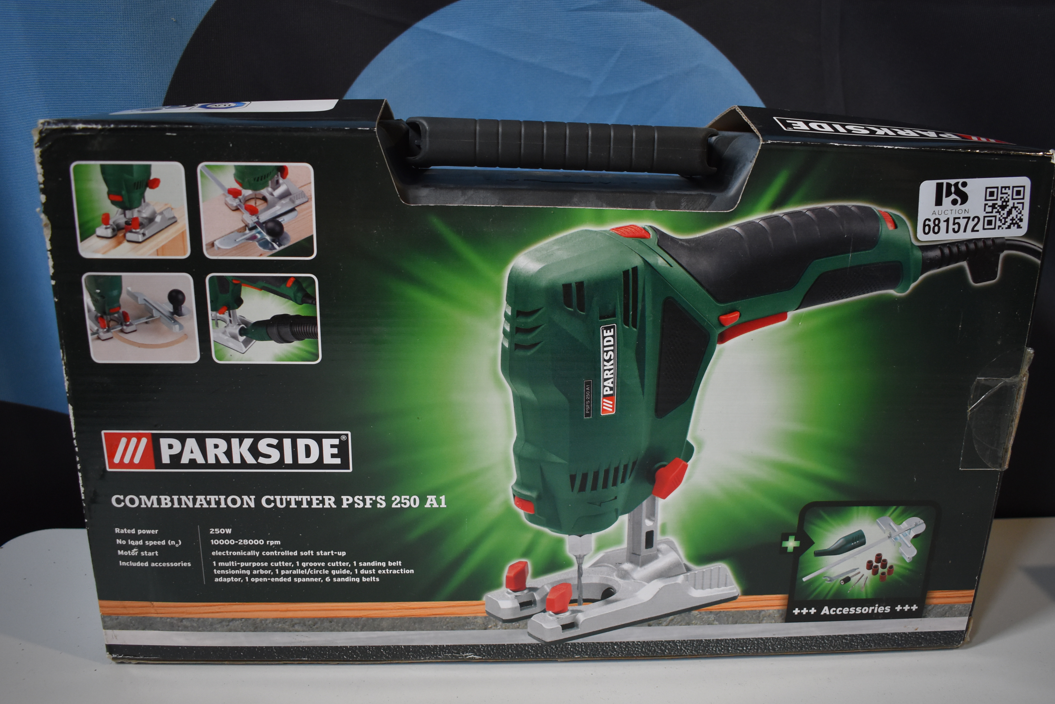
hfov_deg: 60.2
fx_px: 909
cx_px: 553
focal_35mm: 31
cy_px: 393
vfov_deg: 42.3
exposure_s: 1/125
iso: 800
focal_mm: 18
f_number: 3.5
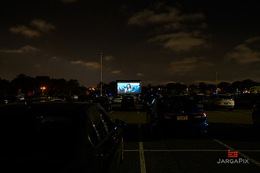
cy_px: 86
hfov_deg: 61.9
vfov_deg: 43.6
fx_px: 217
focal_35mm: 30
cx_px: 130
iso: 1600
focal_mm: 30
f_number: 4
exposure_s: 1/5
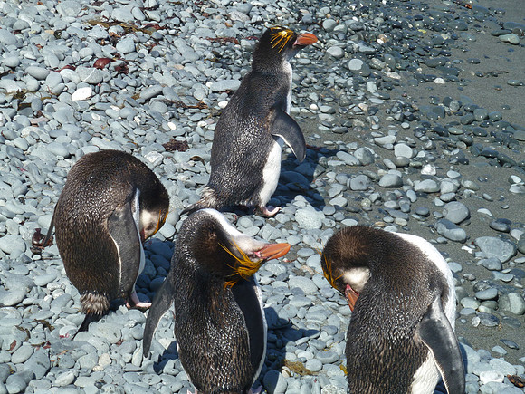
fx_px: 1941
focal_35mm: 128
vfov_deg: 11.6
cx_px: 262
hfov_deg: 15.4
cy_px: 197
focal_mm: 21
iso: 80
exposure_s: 1/400
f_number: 4.4
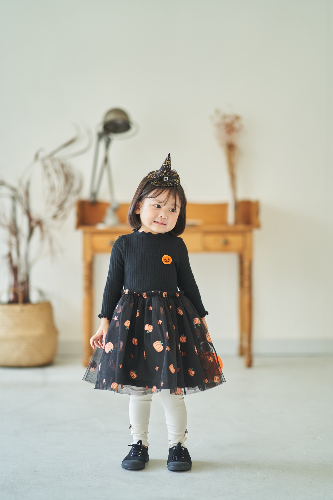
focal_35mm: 85
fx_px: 1179
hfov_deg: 16.1
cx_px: 166
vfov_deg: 23.9
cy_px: 250
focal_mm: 85
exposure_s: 1/250
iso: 200
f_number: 1.4
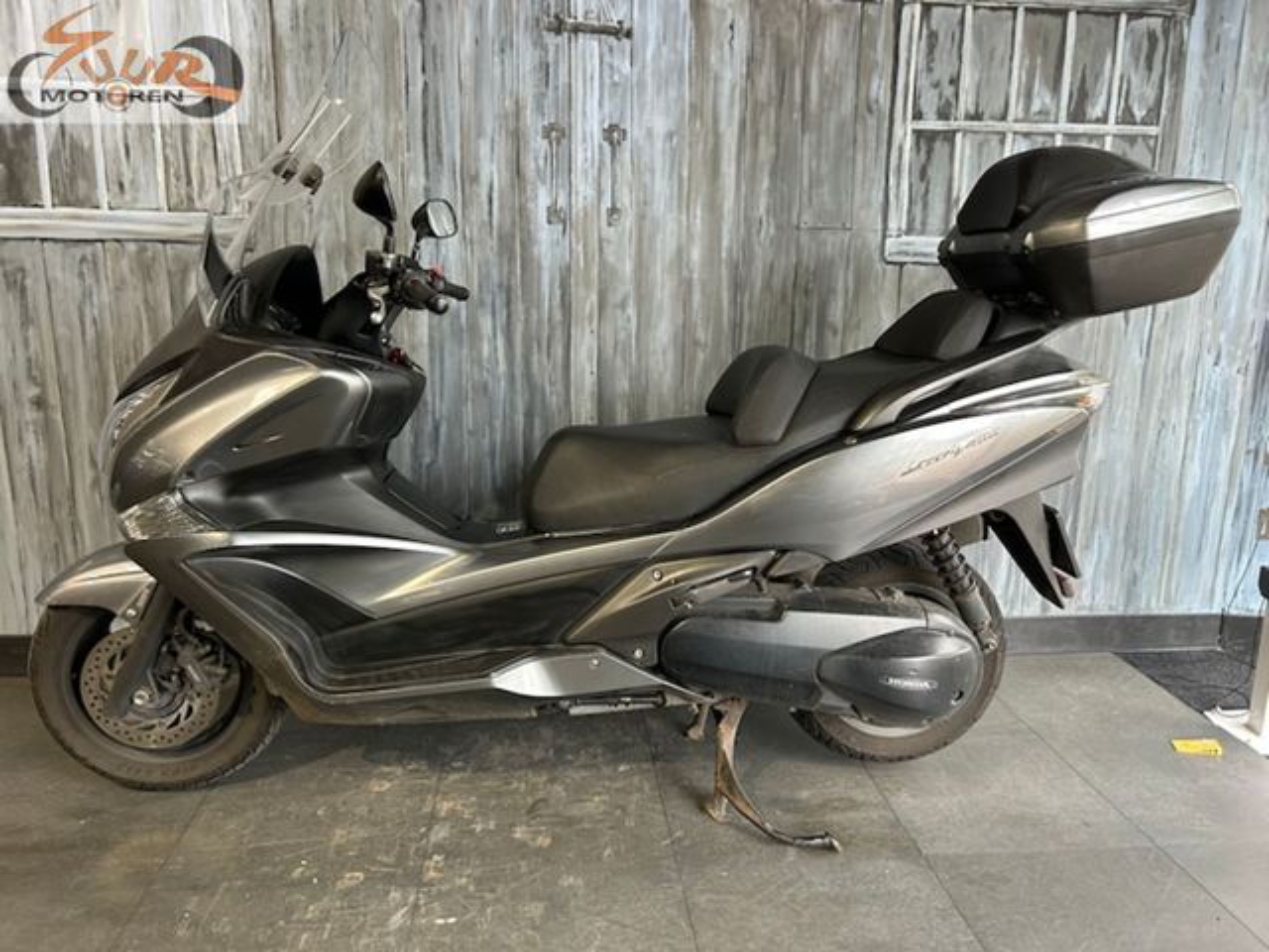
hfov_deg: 67.3
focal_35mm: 26
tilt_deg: -12.0
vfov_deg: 53.1
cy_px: 476
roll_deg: -1.6
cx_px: 634
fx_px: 953
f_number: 1.5
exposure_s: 1/100
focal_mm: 5.7
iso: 125
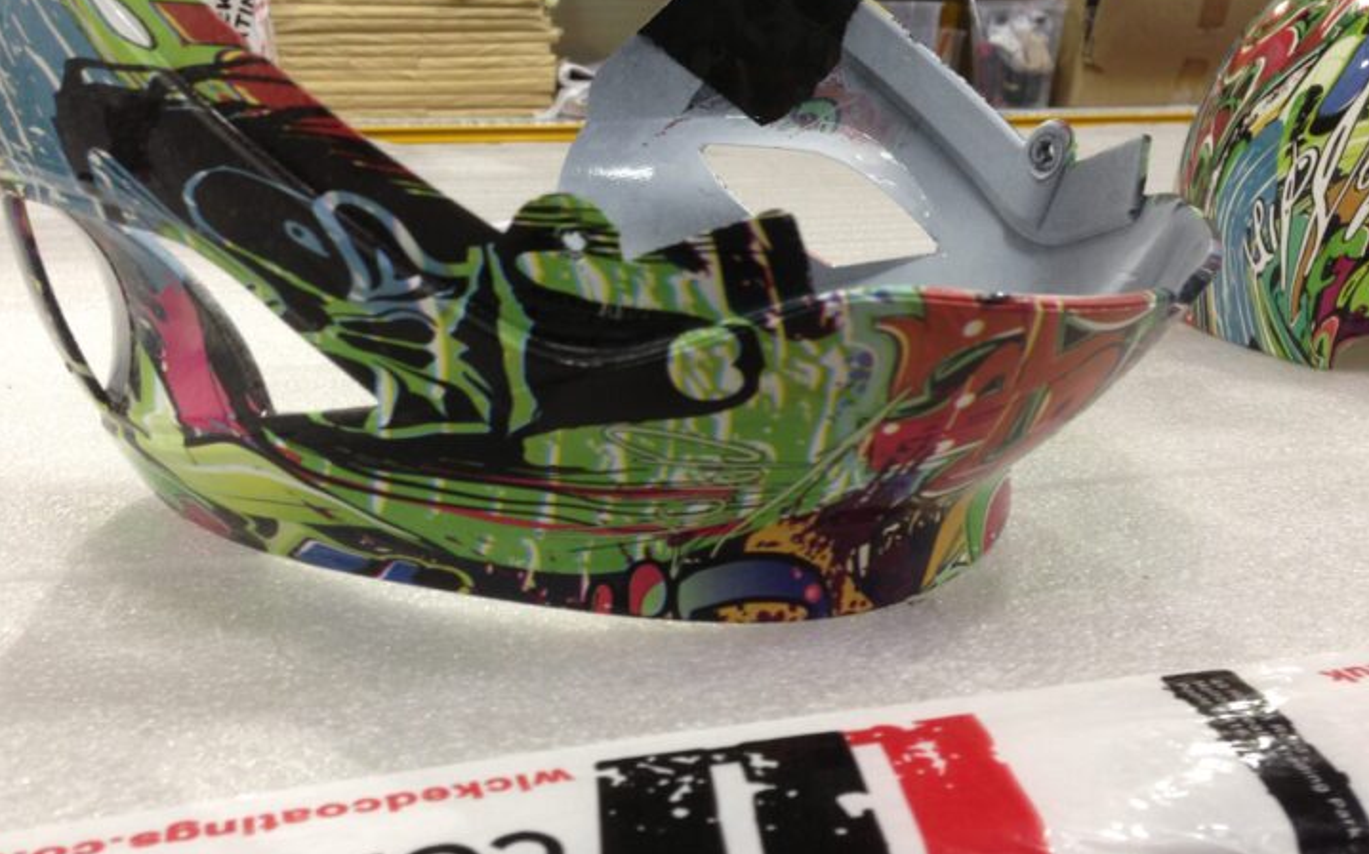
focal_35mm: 39
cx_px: 667
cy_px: 364
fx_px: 1454
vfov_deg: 32.7
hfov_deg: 50.4
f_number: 2.4
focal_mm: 4.13
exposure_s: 1/20
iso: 64
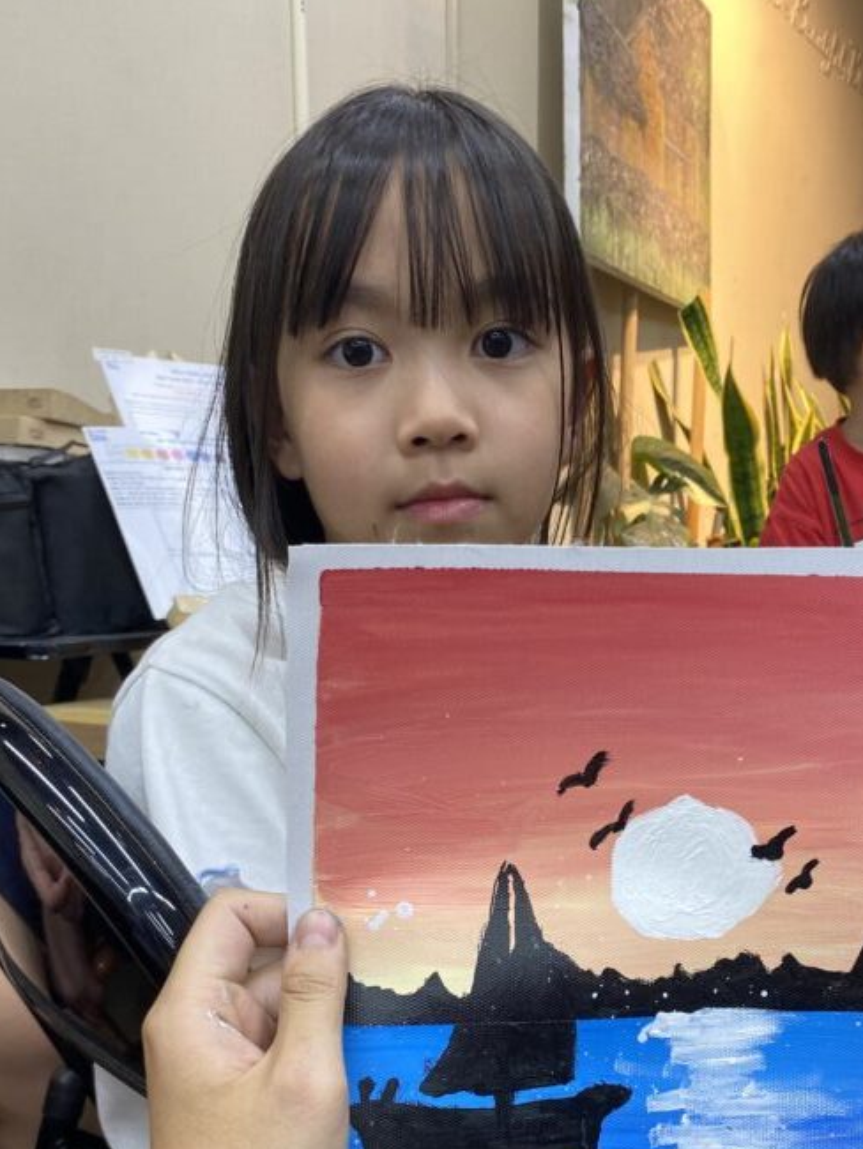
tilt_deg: -12.0
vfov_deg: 45.4
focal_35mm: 40
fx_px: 1329
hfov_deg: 35.7
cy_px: 838
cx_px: 548
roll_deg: +0.5
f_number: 1.8
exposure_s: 1/100
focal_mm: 4.25
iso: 80
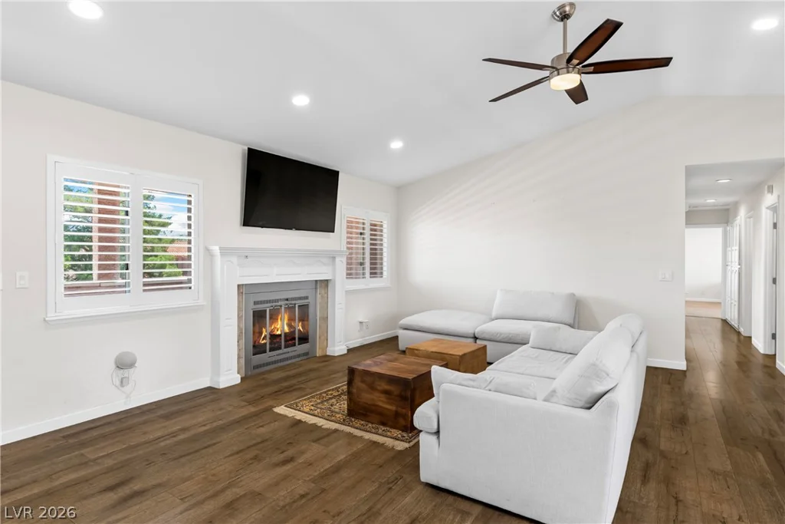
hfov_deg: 86.9
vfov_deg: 64.6
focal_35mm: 19
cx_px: 392
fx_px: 414
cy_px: 262
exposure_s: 1/2
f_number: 8
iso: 400
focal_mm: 19
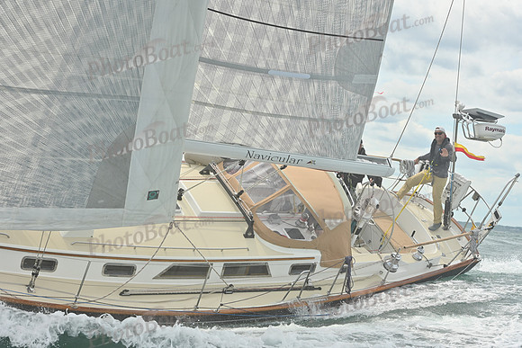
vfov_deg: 16.1
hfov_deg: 23.9
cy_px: 174
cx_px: 261
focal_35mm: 85
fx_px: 1233
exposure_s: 1/1250
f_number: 9
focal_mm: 85
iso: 320
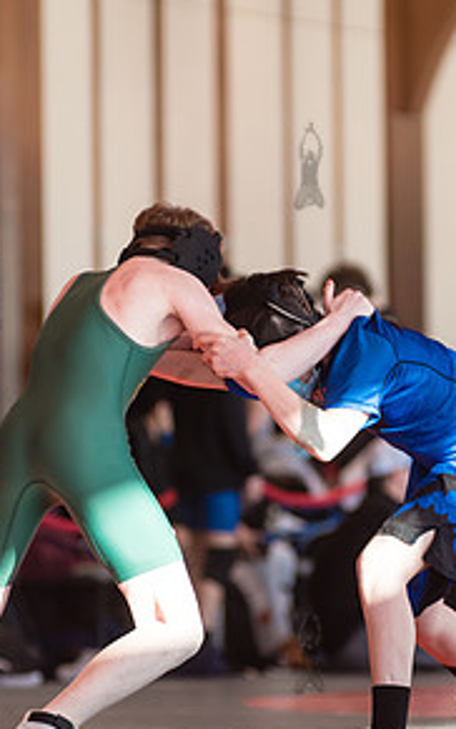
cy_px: 407
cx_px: 308
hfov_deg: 3.2
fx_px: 8069
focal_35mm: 406
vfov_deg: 5.2
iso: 400
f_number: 4
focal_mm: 200
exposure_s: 1/400
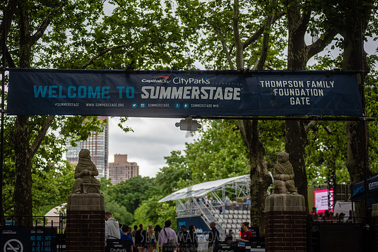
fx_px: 840
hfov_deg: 25.4
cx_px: 189
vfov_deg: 17.1
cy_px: 126
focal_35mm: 80
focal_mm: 80
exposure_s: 1/2000
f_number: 3.5
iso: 500
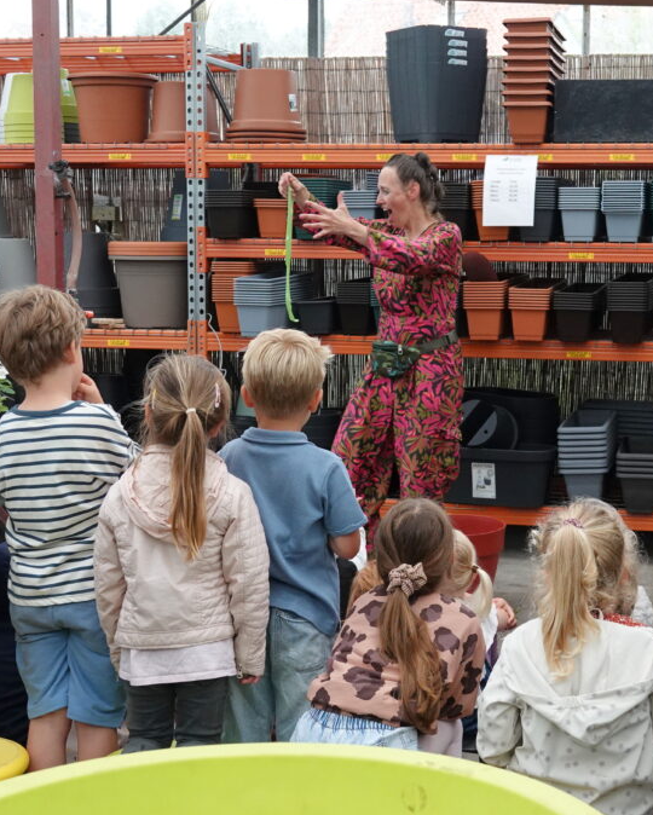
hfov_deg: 26.5
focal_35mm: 57
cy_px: 407
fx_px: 1376
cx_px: 439
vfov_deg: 33.0
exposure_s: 1/250
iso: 800
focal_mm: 14.65
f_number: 3.2
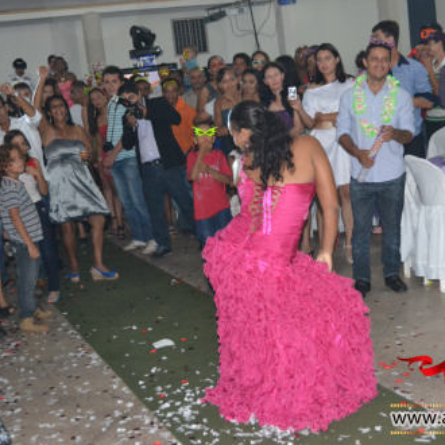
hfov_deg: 29.5
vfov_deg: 29.6
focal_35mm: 58
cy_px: 222
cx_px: 245
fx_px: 844
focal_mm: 30
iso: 3200
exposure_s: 1/60
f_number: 4.5
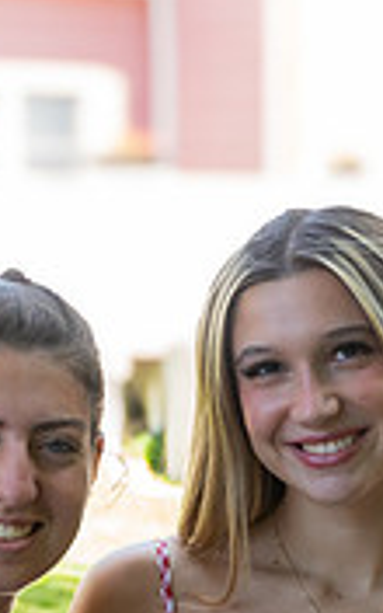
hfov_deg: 7.0
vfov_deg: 11.1
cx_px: 428
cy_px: 653
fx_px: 3106
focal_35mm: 186
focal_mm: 37
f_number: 4.5
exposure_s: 1/200
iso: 640
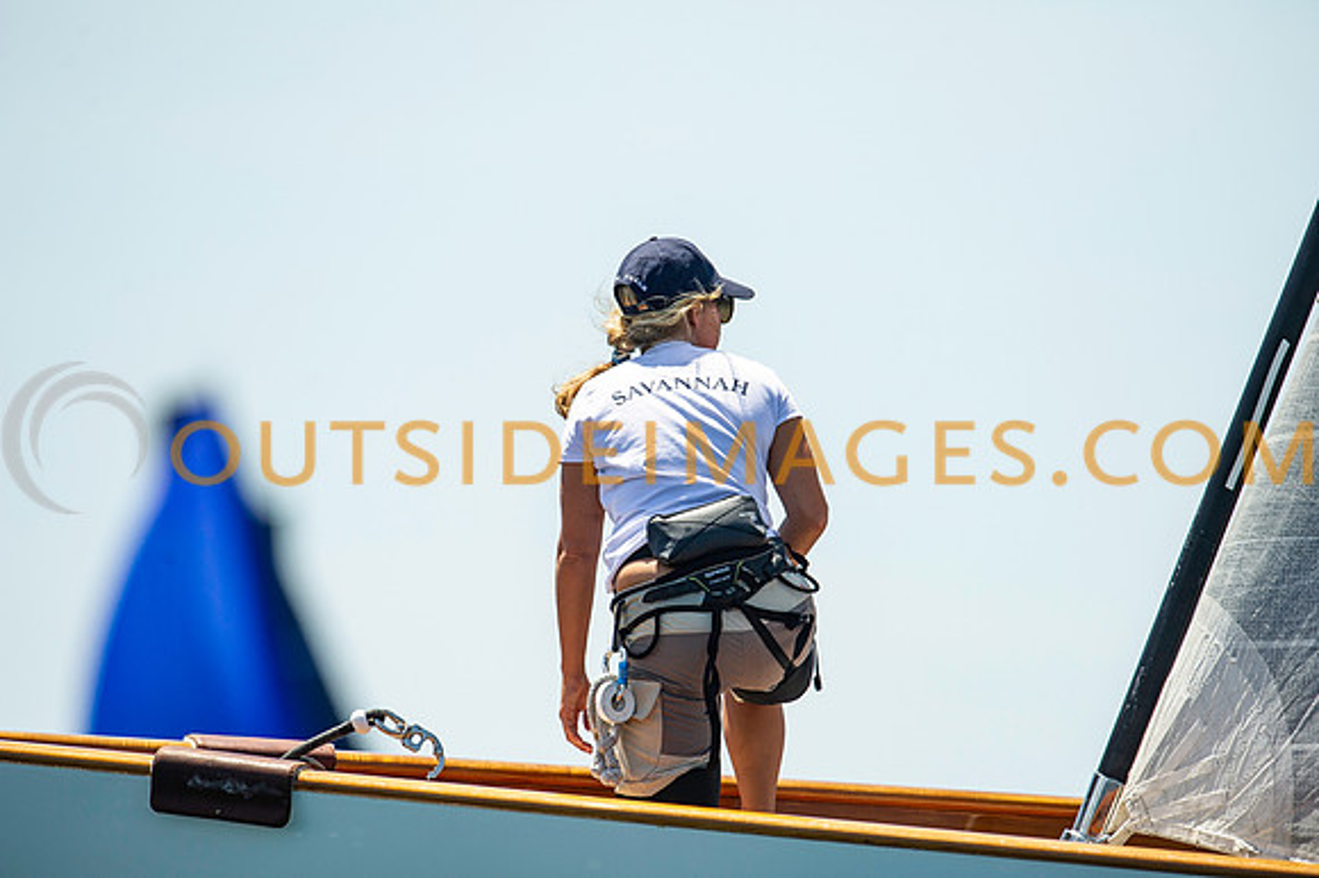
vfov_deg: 2.3
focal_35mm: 600
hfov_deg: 3.4
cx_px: 660
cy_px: 439
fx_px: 21970
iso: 400
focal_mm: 600
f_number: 5
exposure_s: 1/3200
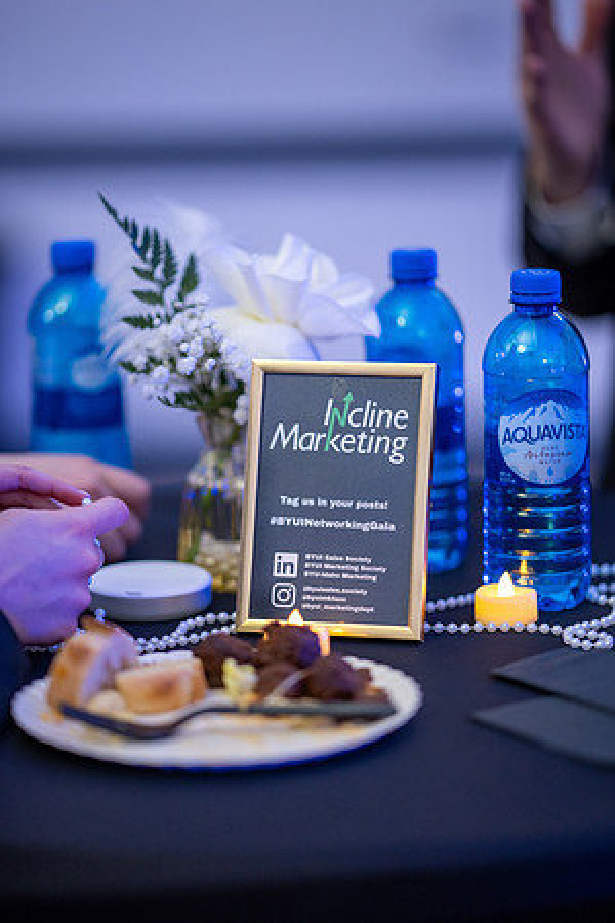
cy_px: 462
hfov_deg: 13.0
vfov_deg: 19.5
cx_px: 308
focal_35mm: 105
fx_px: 2690
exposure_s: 1/160
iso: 1000
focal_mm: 105
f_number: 1.4
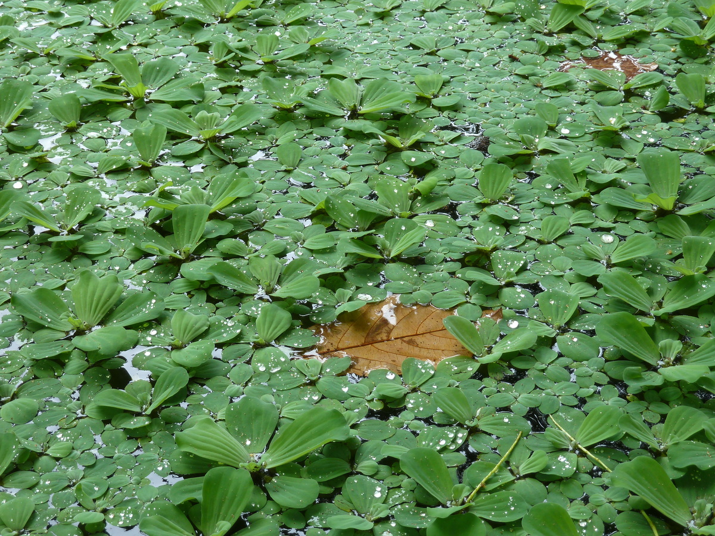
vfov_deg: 20.4
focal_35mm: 72
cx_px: 358
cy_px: 268
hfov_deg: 27.0
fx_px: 1487
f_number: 4.1
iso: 80
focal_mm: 11.9
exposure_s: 1/40
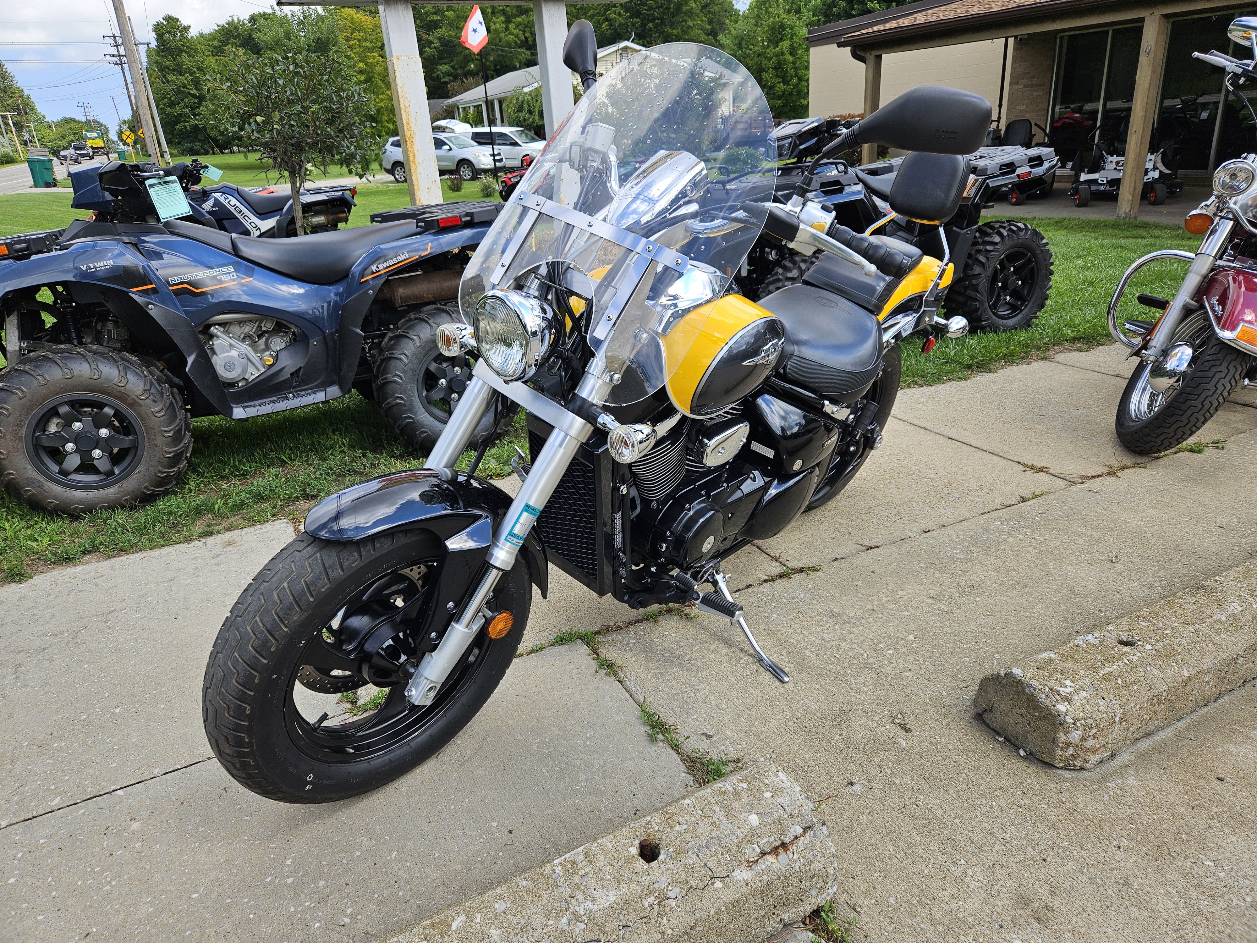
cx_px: 628
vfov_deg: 58.9
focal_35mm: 23
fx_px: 835
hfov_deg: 73.9
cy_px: 472
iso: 25
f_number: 1.8
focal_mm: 5.4
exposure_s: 1/717
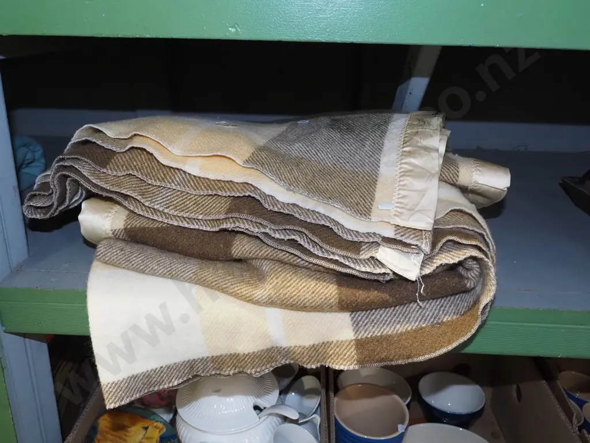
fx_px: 511
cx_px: 295
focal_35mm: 30
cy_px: 222
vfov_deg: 46.8
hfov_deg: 60.0
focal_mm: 15
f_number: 5.6
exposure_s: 1/60
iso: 2000
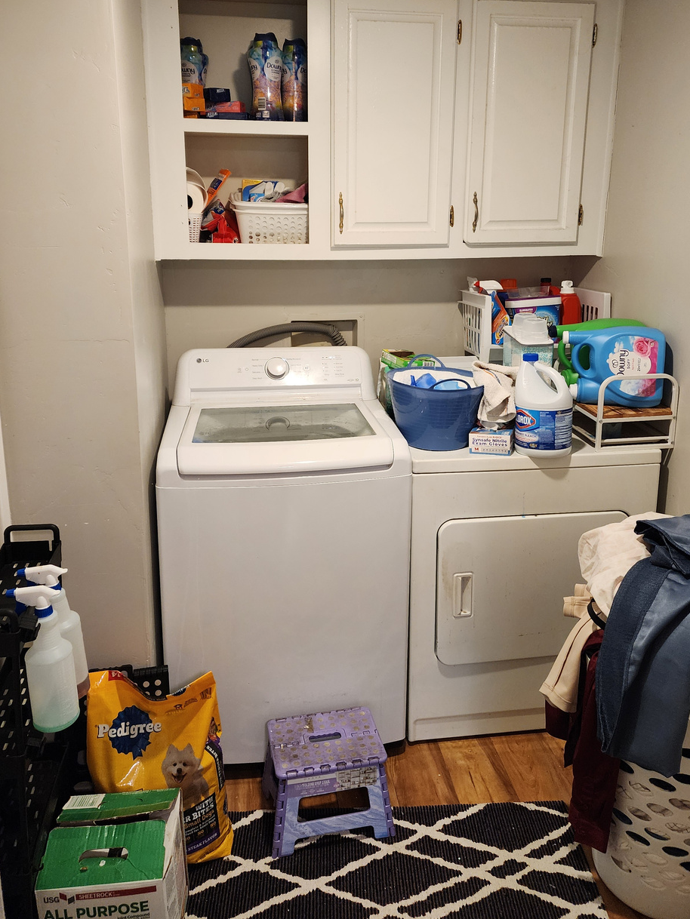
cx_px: 358
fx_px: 770
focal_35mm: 29
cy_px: 390
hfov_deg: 48.2
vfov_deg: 61.3
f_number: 1.8
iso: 500
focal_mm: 6.4
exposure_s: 1/120
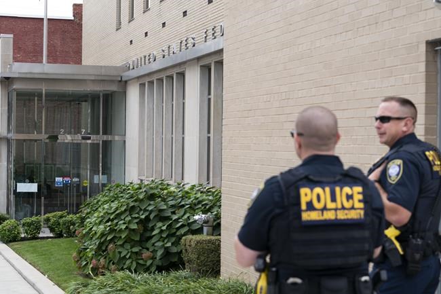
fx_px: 906
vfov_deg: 18.4
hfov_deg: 27.4
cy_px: 147
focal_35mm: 74
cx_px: 220
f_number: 5.6
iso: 320
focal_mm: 74
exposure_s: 1/320
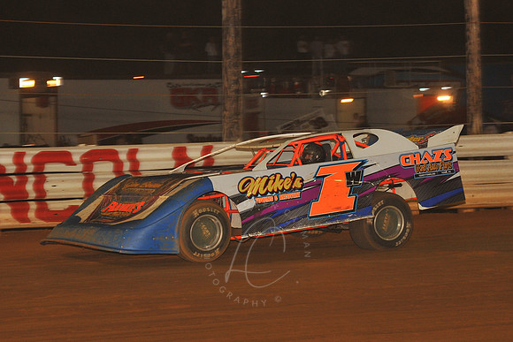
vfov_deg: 10.2
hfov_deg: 15.2
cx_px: 256
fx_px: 1924
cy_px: 171
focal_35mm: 135
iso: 1000
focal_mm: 135
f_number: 6.3
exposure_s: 1/320
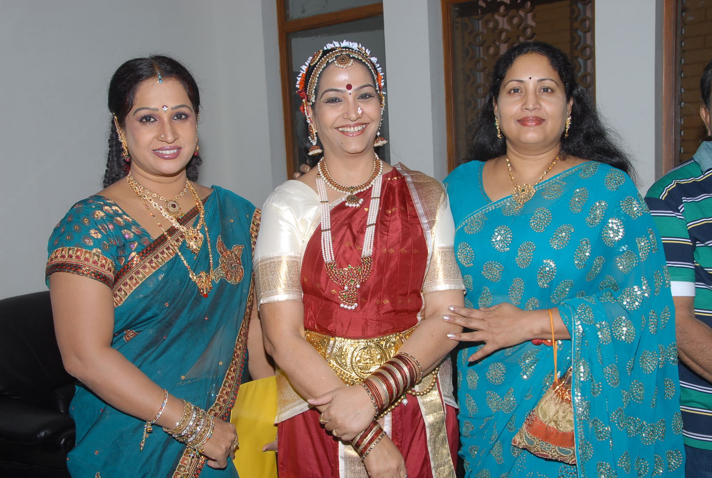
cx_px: 356
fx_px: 773
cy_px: 239
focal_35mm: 39
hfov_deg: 49.5
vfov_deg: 34.4
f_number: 7.1
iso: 200
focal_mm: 26
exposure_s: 1/125
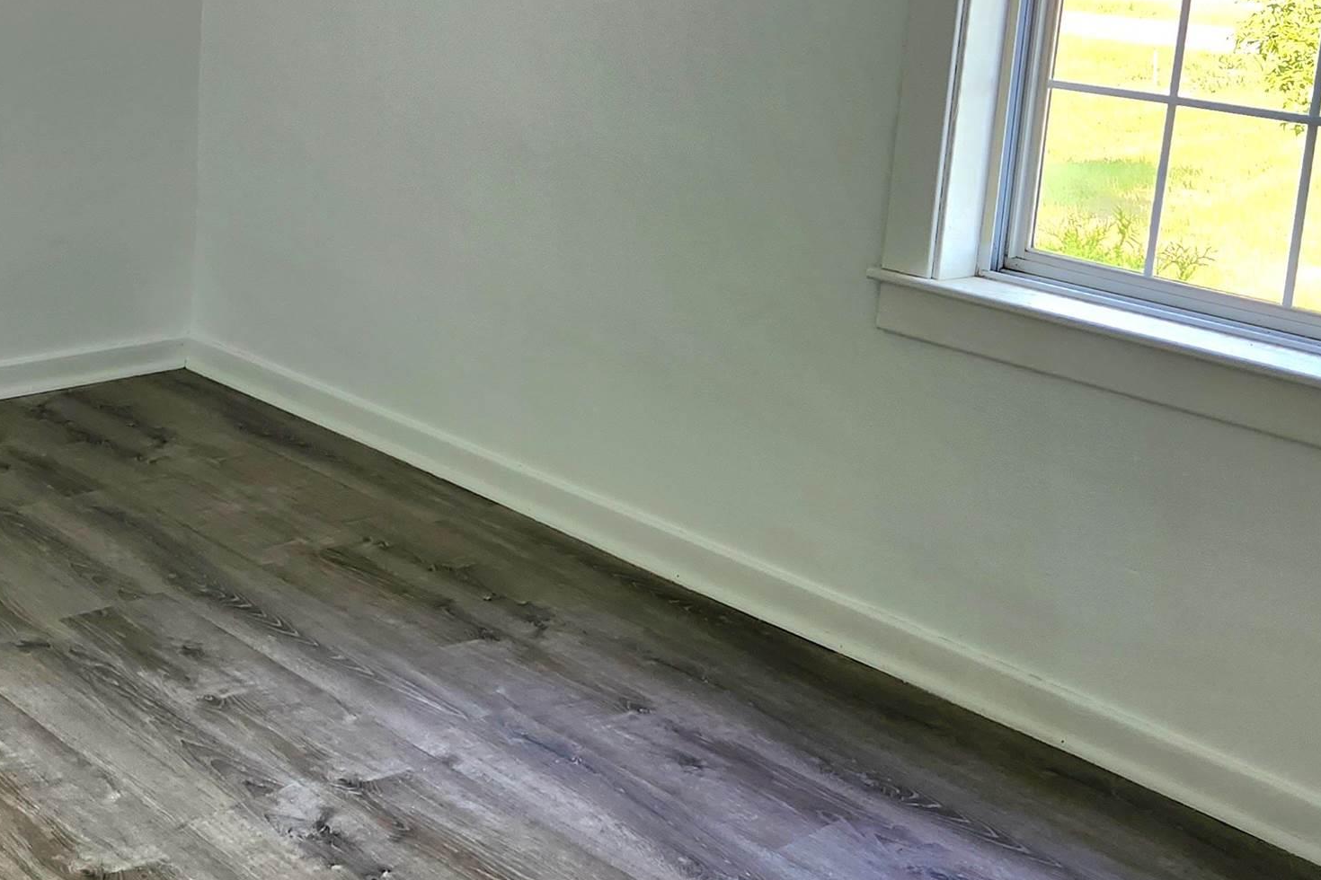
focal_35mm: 50
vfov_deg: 26.5
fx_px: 1835
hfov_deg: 38.4
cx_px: 306
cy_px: 183
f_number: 1.8
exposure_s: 1/182
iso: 125
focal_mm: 5.4
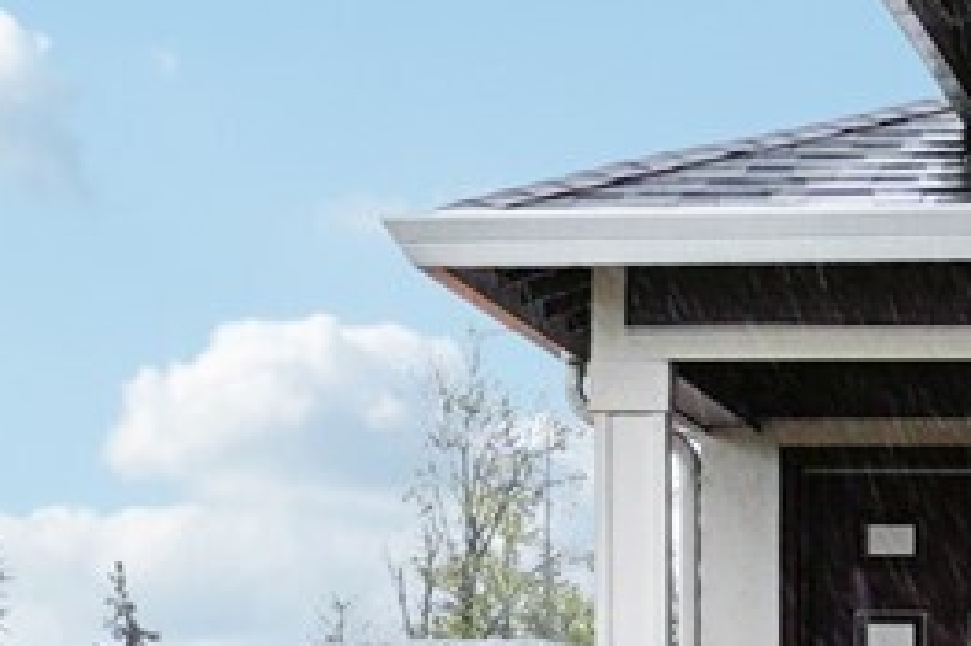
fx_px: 7305
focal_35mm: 271
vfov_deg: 5.0
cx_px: 1807
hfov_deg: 7.4
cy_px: 759
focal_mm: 28
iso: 200
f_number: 8
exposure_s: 1/125
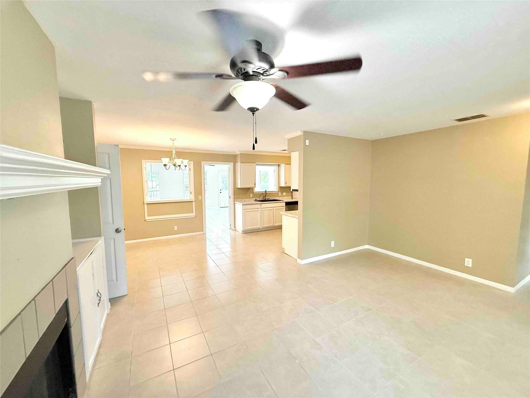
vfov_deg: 85.7
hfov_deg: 102.1
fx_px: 214
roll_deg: -0.2
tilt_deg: -5.1
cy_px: 199
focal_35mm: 14
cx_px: 265
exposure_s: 1/120
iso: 200
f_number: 2.2
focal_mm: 2.22
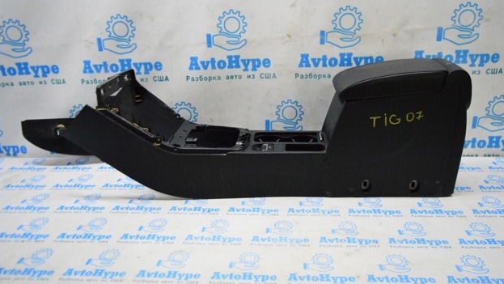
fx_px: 388
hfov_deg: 66.0
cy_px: 132
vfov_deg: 40.2
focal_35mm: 29
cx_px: 247
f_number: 3.5
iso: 6400
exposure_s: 1/800
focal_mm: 18
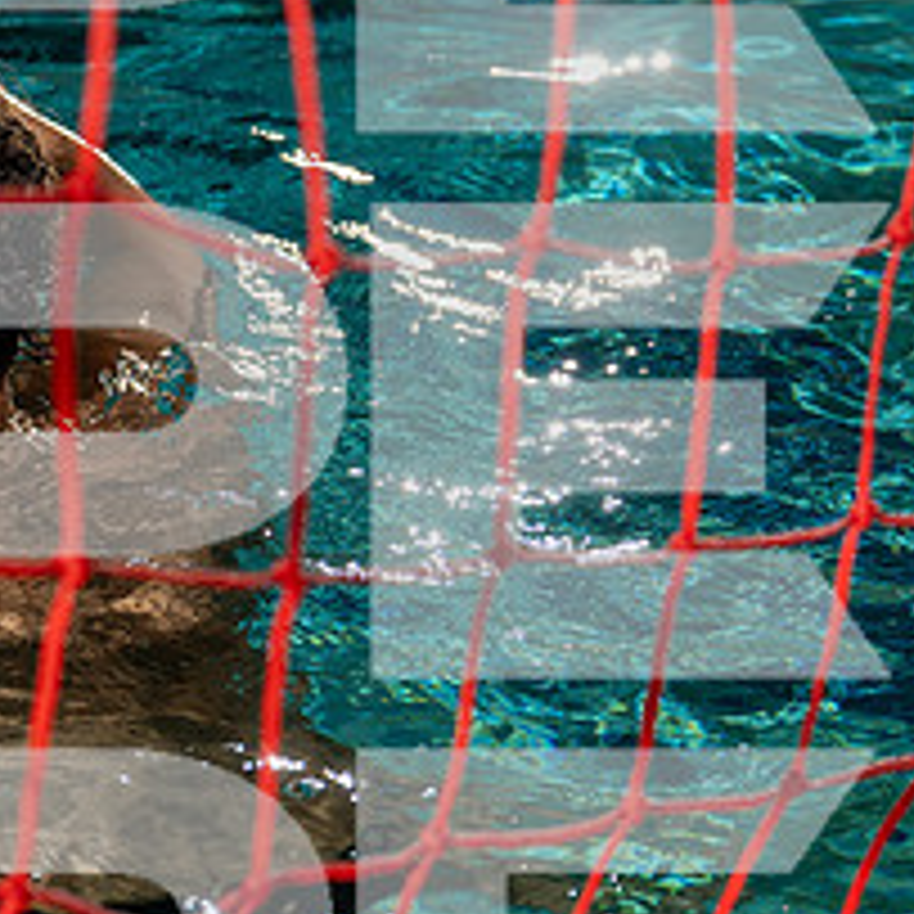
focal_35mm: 107
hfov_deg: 15.5
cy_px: 443
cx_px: -257
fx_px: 3196
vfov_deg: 16.3
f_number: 4
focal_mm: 44
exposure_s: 1/250
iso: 100
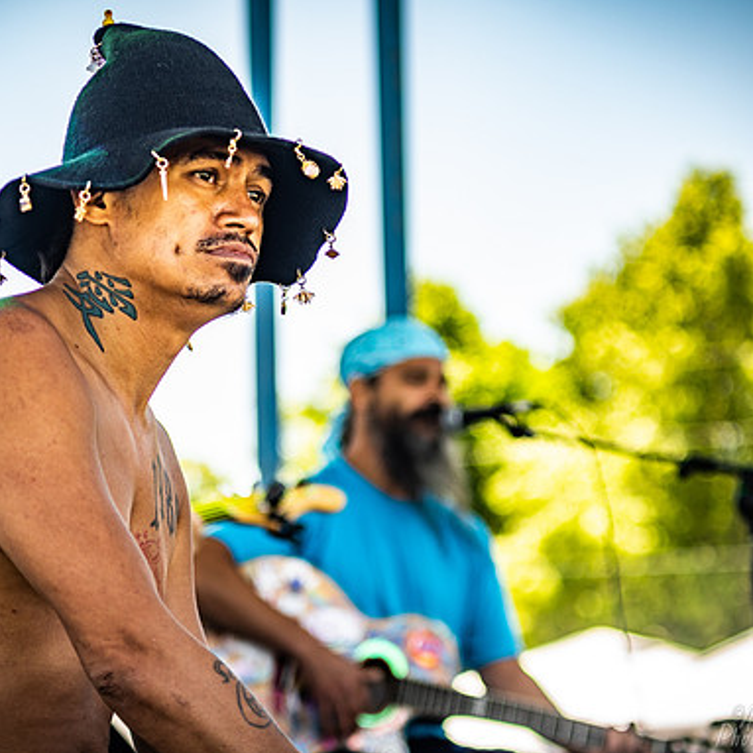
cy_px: 376
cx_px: 285
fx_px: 3322
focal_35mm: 135
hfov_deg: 12.9
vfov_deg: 12.9
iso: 125
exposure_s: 1/160
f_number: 4
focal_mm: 105
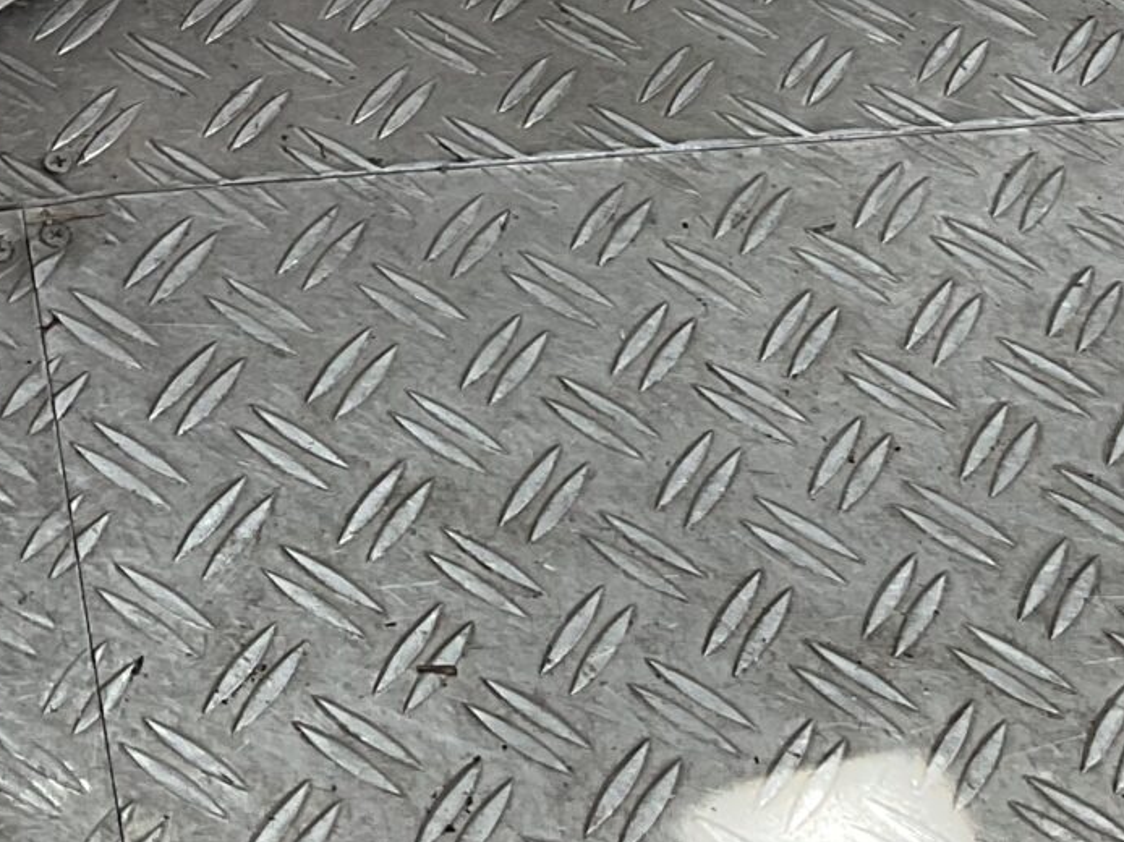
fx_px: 3473
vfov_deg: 12.8
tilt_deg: -35.8
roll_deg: -10.9
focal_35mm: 107
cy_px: -549
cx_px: 364
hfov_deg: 18.3
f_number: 1.8
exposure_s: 1/138
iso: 16
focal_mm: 3
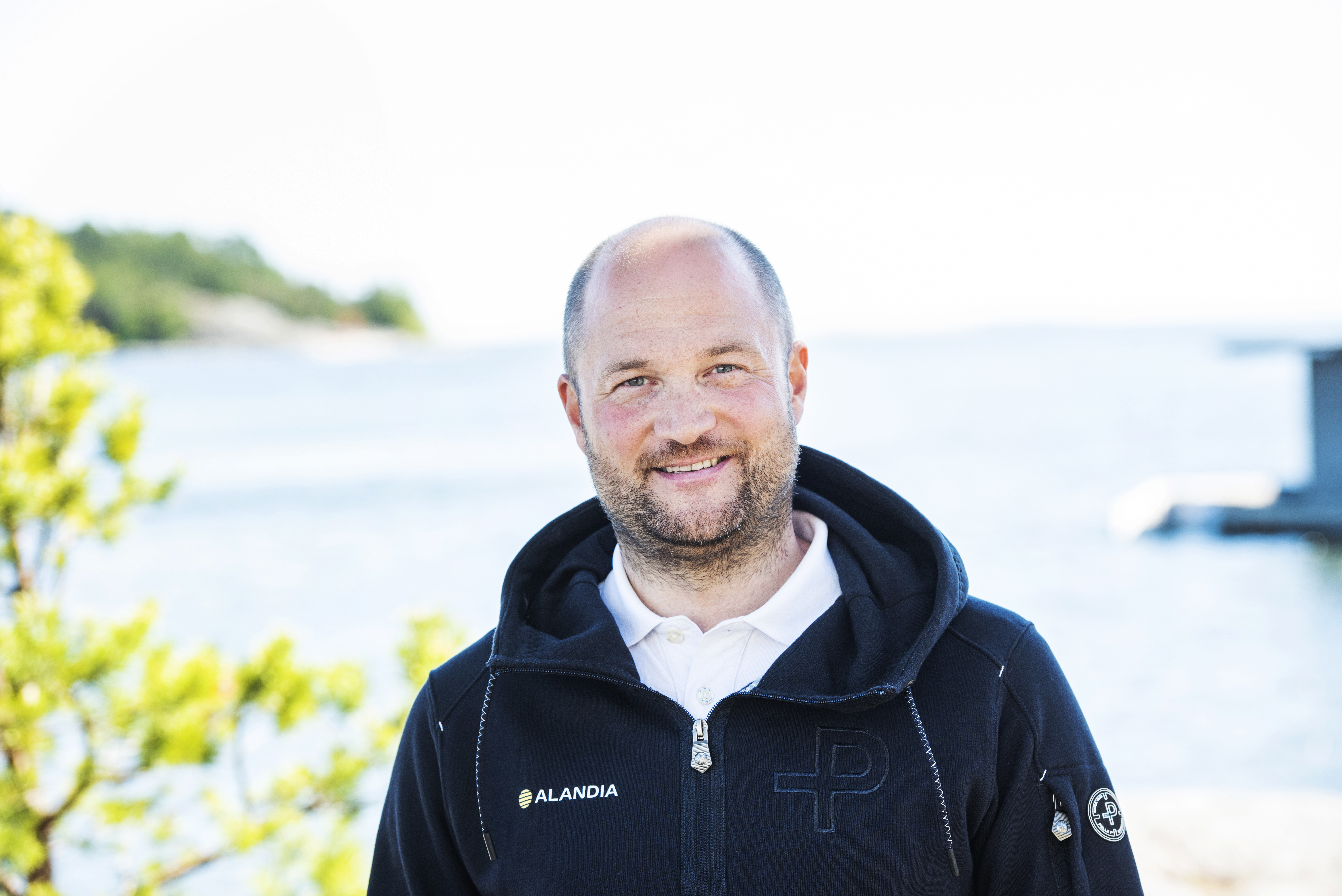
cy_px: 448
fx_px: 4474
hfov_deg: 17.1
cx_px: 671
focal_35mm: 120
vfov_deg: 11.4
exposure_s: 1/250
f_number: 5.6
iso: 250
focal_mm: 120
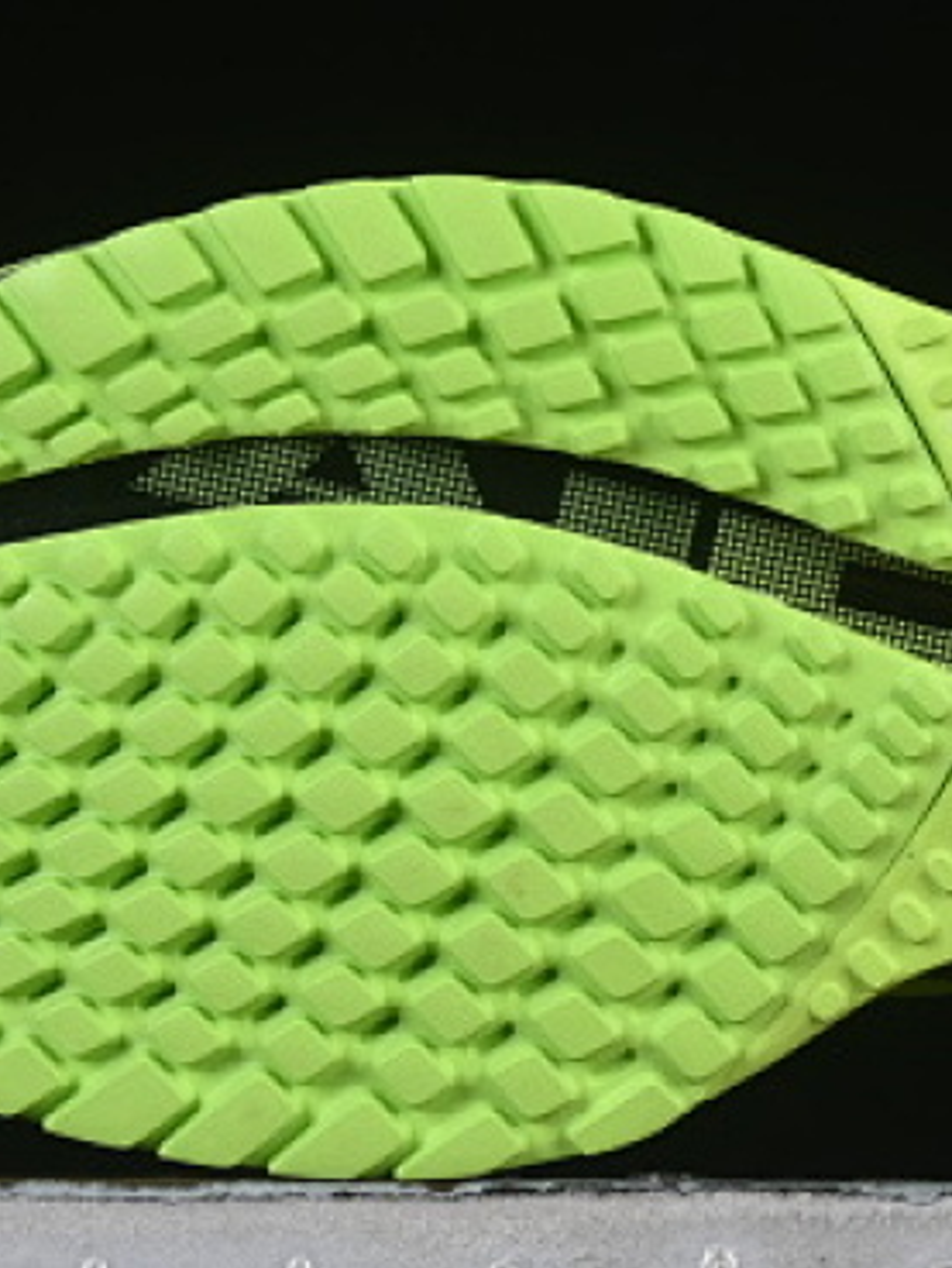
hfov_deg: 7.0
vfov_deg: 9.4
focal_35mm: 211
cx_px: 890
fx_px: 7733
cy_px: 405
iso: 160
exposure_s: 1/80
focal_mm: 50
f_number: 8
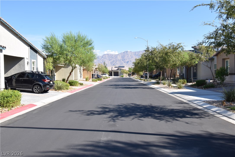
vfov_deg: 43.6
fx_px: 196
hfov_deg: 61.9
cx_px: 118
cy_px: 78
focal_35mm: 30
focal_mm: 20
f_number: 10
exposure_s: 1/80
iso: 100
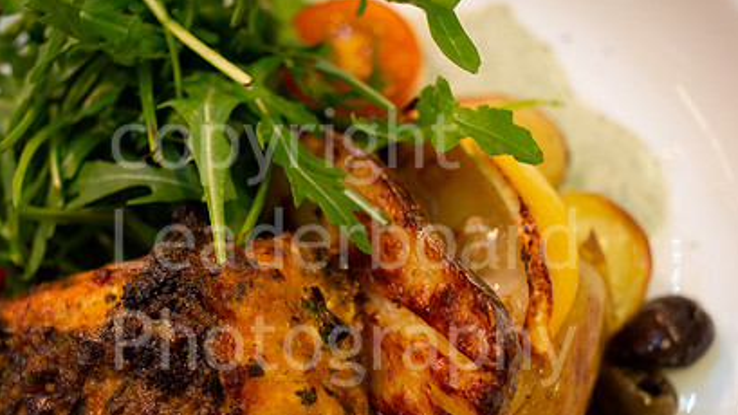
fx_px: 1018
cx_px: 348
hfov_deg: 39.9
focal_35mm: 52
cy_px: 256
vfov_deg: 23.0
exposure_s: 1/60
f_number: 5.6
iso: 800
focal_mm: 35
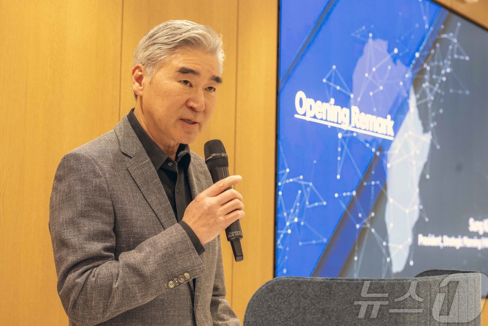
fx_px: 976
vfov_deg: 18.9
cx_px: 246
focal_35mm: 72
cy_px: 162
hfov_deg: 28.1
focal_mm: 70
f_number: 6.3
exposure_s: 1/60
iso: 1600
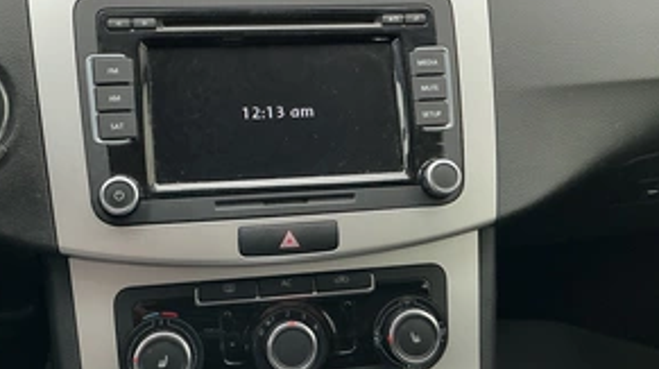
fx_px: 733
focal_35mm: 42
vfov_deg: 28.3
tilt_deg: -23.3
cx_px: 274
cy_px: 186
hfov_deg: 48.2
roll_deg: -2.9
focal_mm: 3
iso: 125
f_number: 1.8
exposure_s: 1/60
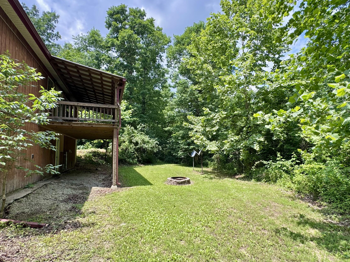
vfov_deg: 68.7
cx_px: 186
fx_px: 192
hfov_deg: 84.6
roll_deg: +0.3
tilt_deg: +4.7
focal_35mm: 19
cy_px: 136
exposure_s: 1/620
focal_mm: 2.22
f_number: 2.2
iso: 50
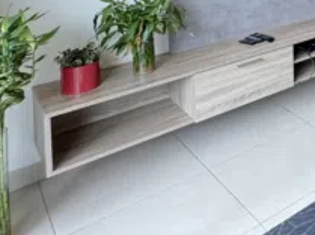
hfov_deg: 28.8
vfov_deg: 25.3
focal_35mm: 47
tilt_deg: -2.1
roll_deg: -0.1
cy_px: -91
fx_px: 427
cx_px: 452
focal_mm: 2.22
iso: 250
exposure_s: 1/99
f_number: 2.2
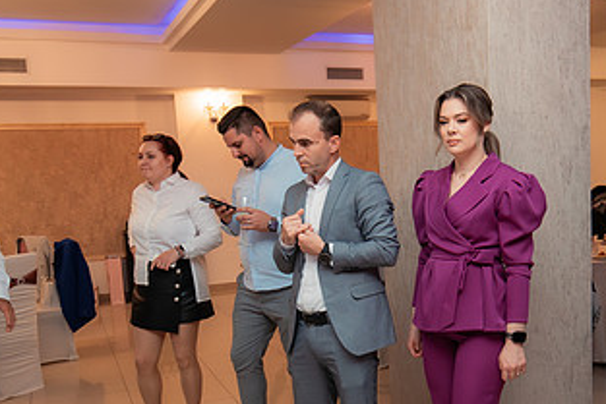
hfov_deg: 44.9
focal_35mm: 43
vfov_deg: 30.9
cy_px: 284
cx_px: 393
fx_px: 724
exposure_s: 1/200
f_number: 2.8
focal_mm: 19
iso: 1600
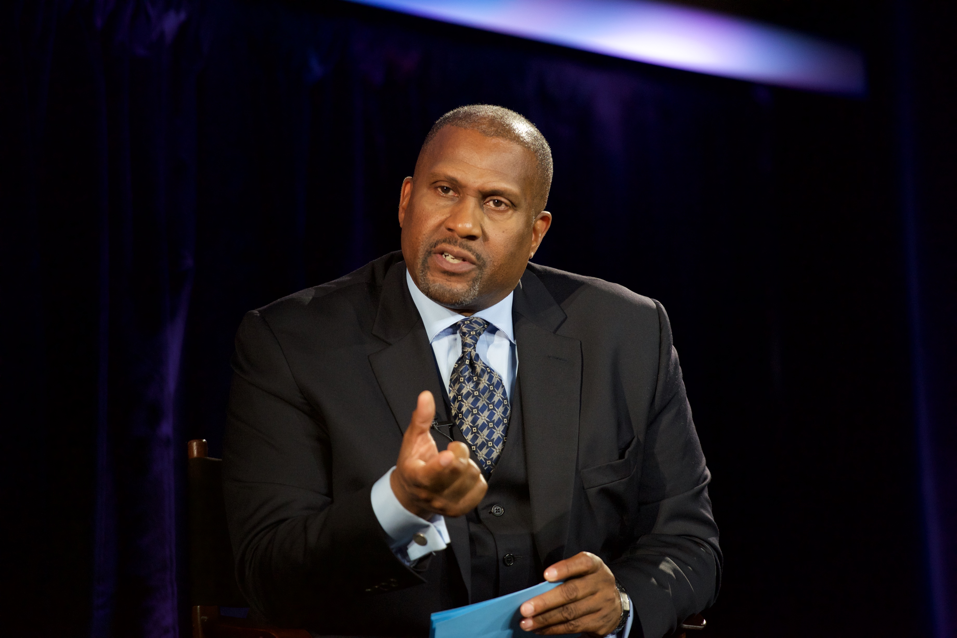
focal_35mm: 190
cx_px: 478
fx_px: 5052
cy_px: 319
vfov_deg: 7.2
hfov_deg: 10.8
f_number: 4
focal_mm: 190
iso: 2000
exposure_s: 1/320
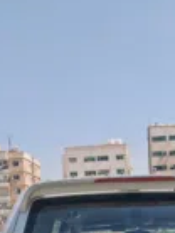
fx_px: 506
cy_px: 298
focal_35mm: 75
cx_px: 118
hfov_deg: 19.5
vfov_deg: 23.2
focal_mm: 5.4
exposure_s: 1/2300
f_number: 1.6
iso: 50
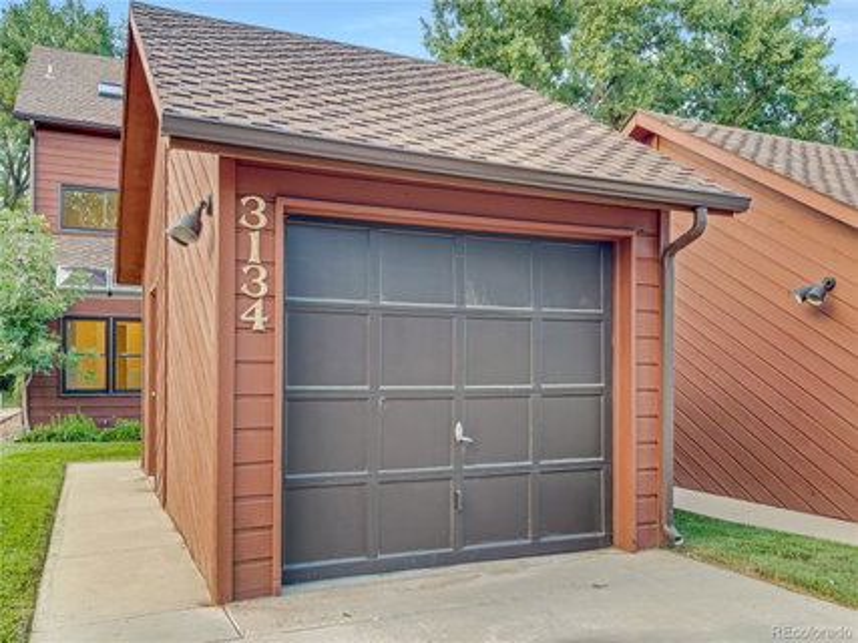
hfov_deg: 61.7
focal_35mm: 29
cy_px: 322
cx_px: 429
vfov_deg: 48.2
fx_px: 719
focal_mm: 3
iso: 20
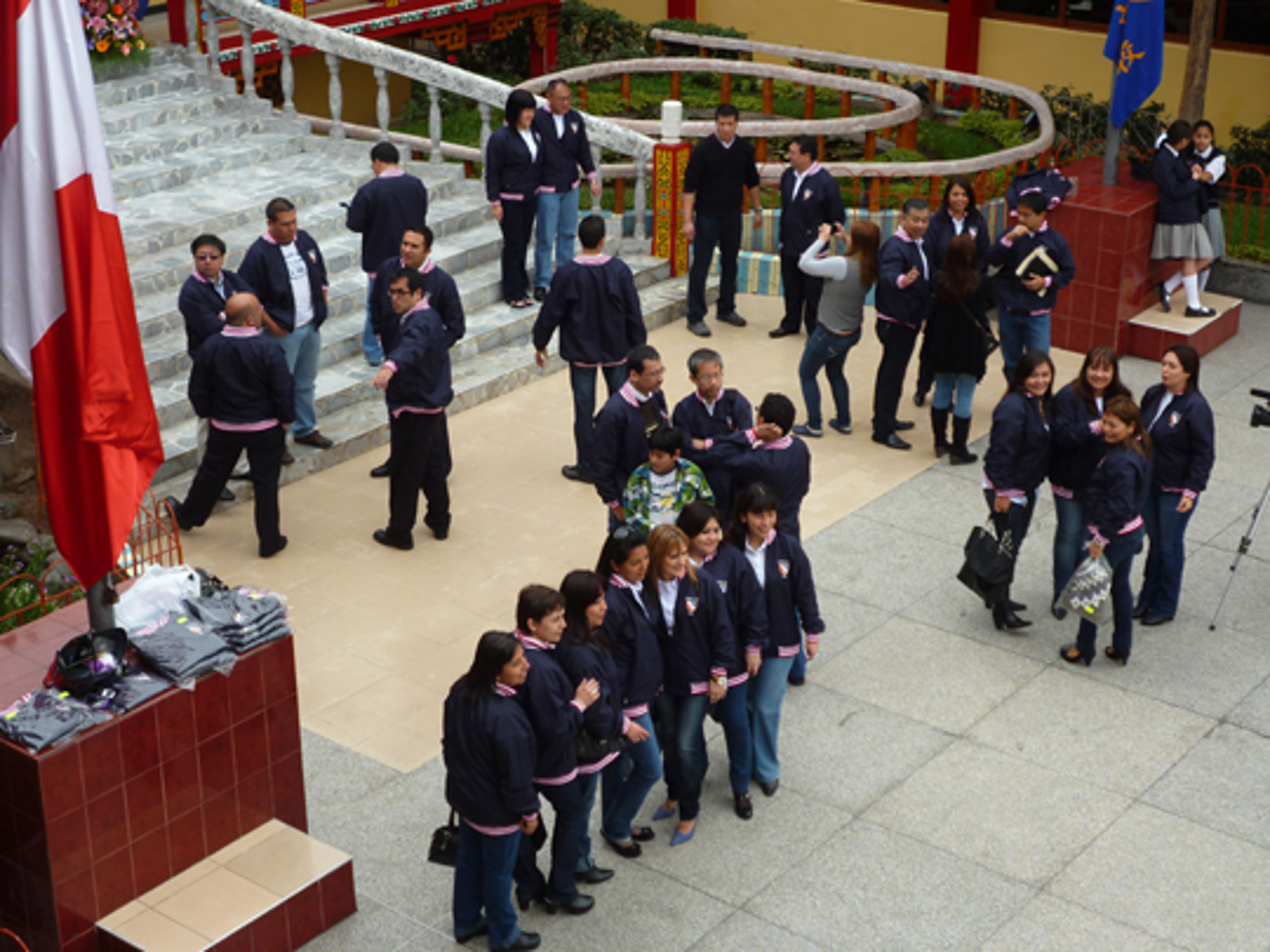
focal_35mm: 56
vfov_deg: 26.1
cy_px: 476
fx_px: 2055
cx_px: 635
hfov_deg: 34.3
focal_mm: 10
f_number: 4.4
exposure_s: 1/200
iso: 100
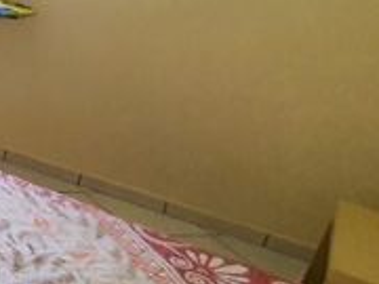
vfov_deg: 27.6
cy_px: 34
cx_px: -338
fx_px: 558
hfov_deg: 20.9
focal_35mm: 51
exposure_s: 1/50
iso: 320
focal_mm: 1.8
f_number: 2.2
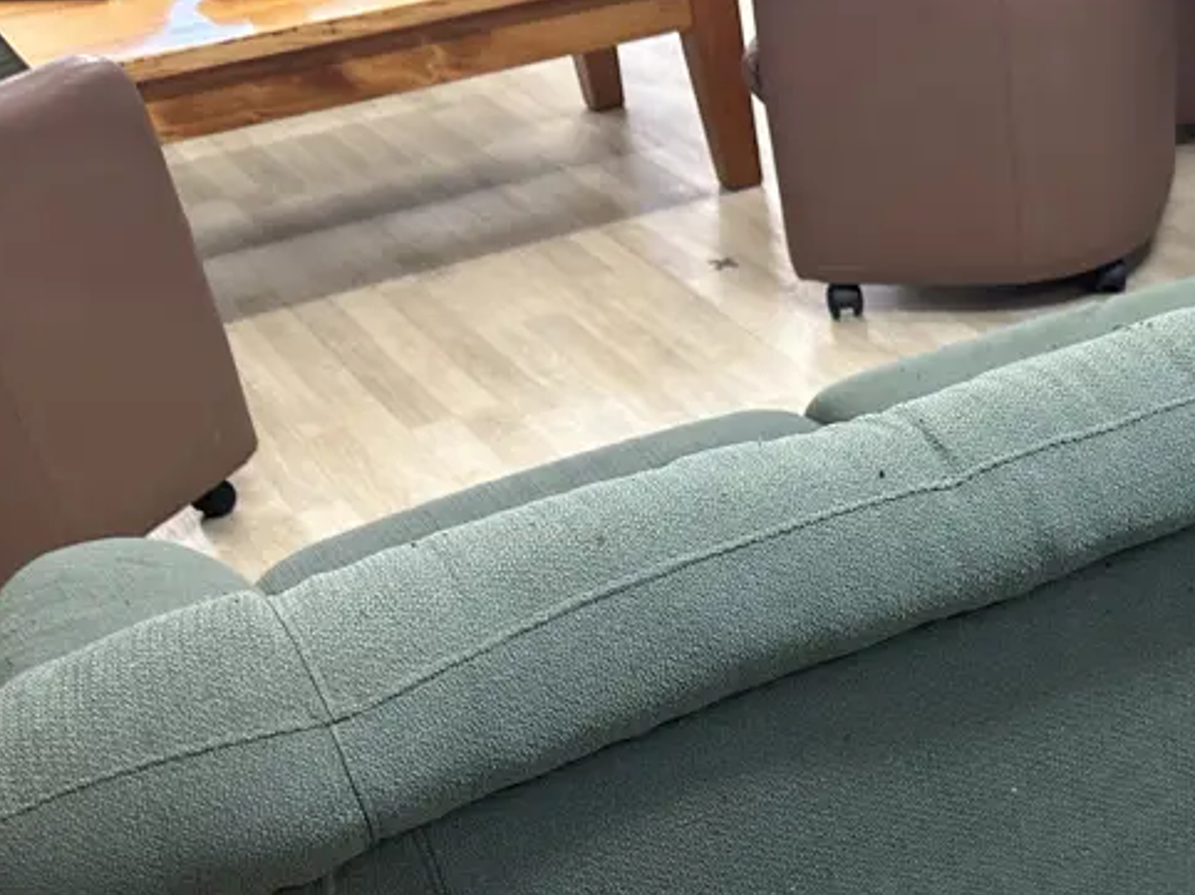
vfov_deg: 27.2
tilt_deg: -37.8
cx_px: 1036
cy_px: 858
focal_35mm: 51
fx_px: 1760
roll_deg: +4.1
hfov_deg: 35.6
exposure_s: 1/50
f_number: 1.78
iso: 160
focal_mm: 6.86
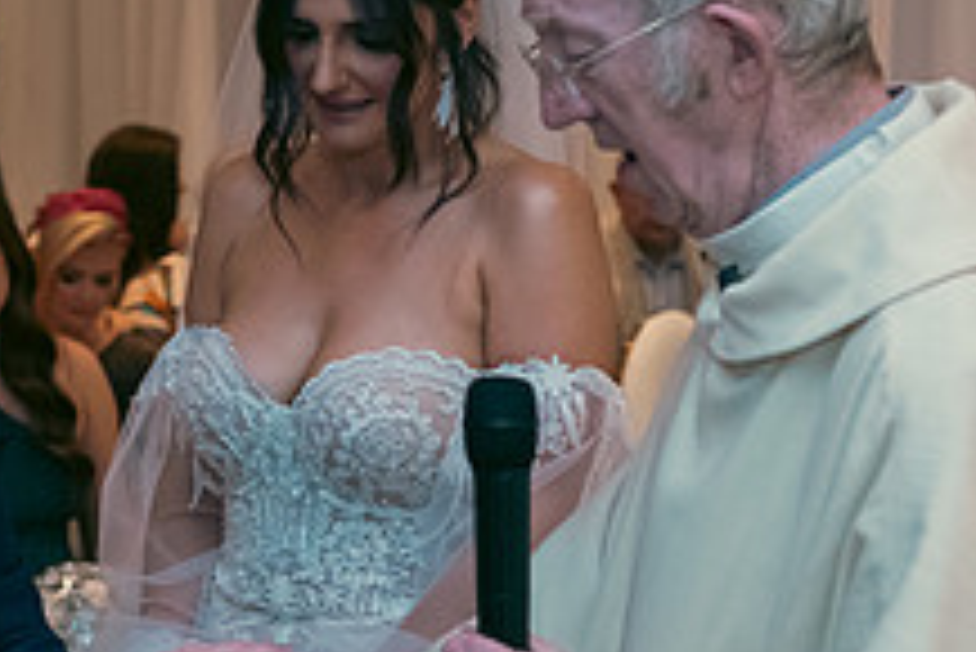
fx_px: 2903
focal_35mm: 107
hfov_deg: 19.0
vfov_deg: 12.8
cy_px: 241
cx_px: 265
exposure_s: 1/160
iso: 800
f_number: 3.5
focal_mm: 40
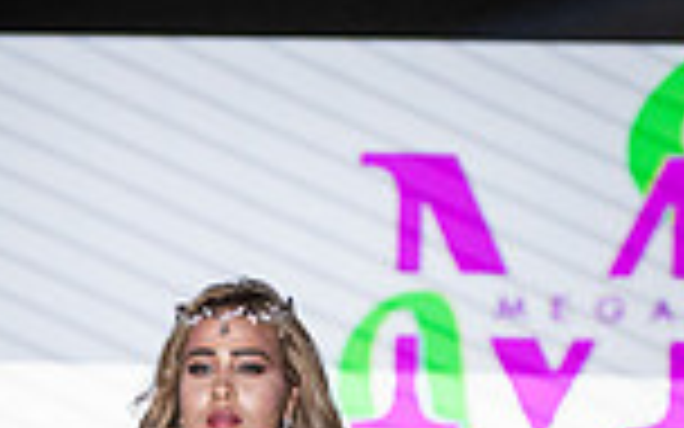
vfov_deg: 4.5
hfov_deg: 7.3
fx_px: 5350
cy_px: 964
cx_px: 189
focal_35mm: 287
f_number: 2.8
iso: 2500
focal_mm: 95
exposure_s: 1/800
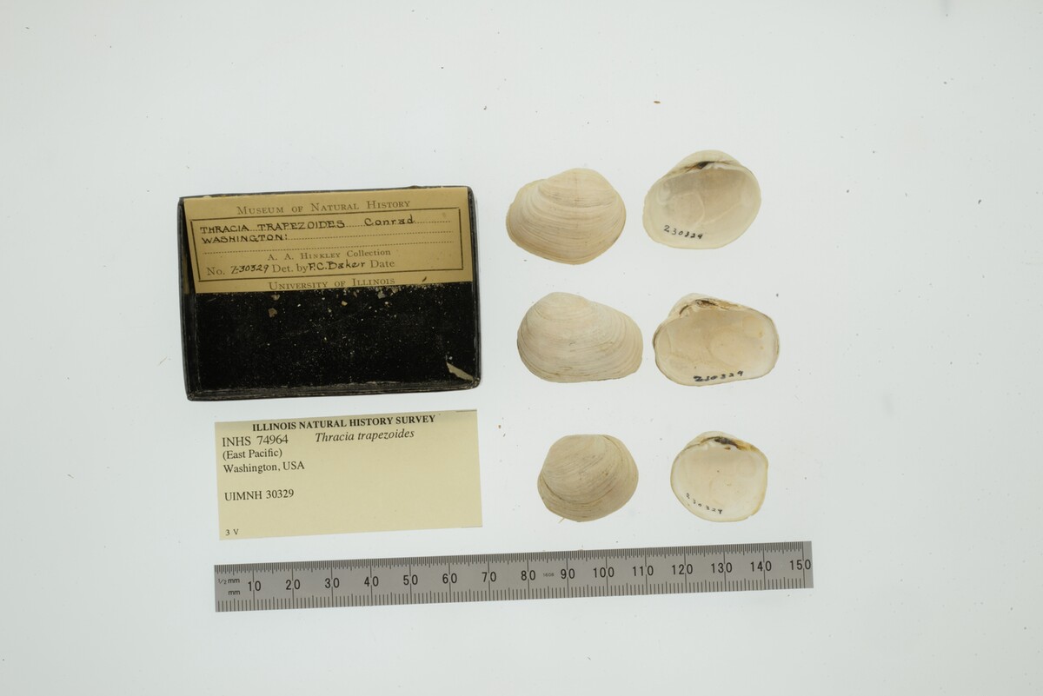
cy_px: 348
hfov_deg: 33.4
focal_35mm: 60
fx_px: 1739
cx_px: 522
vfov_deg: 22.6
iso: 100
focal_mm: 60
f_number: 32
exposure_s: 1/10
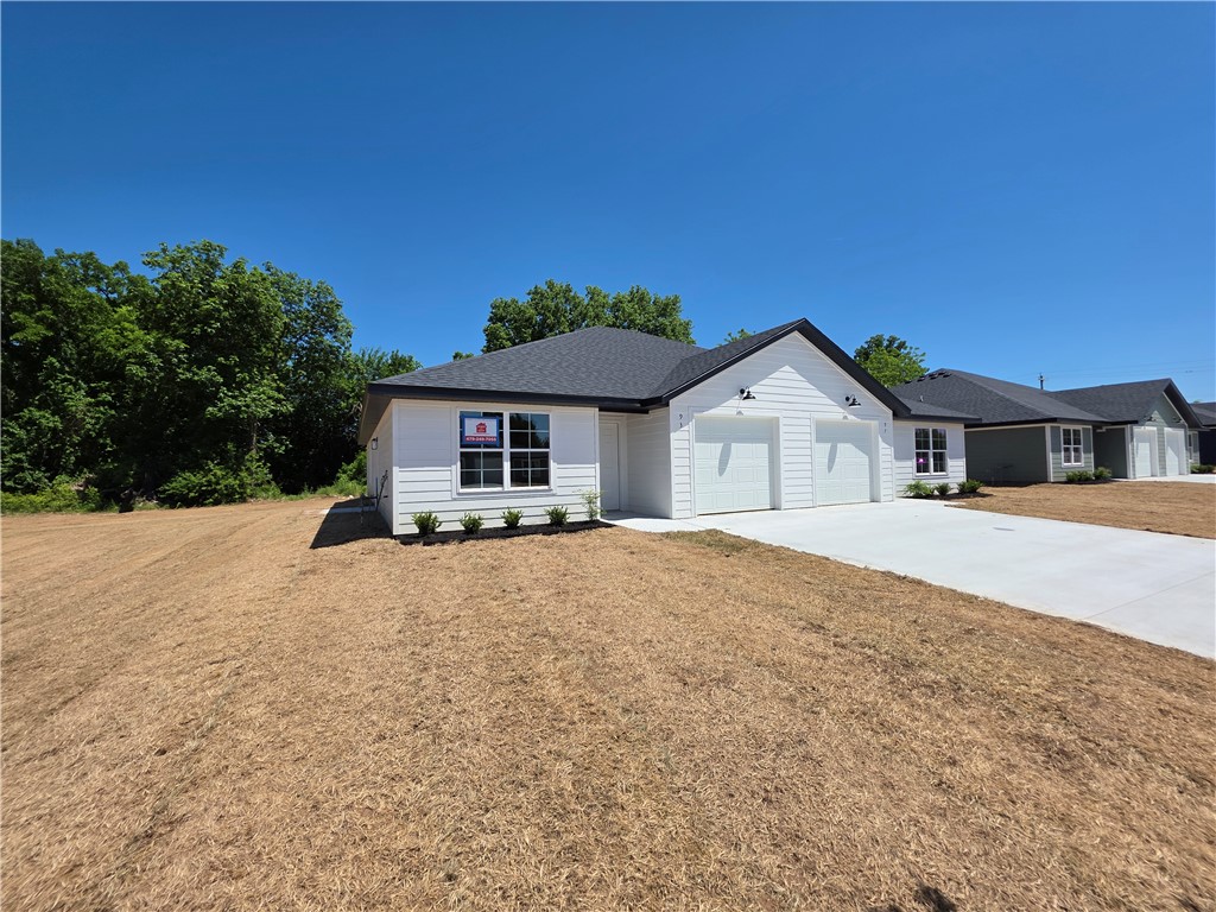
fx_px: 457
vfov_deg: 89.9
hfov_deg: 106.2
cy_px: 456
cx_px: 608
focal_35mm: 13
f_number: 1.9
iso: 40
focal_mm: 2.2
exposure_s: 1/3309
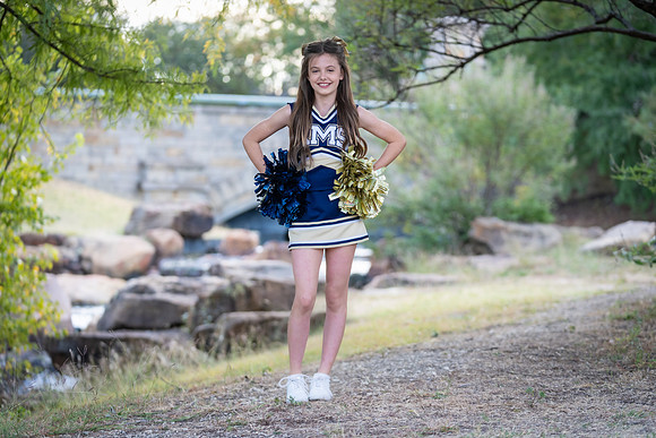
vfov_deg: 14.0
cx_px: 328
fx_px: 1786
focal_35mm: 98
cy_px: 219
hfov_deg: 20.8
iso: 400
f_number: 2.8
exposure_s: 1/320
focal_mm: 98
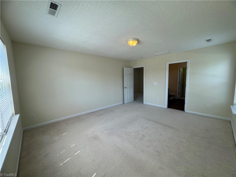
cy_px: 88
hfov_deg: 102.1
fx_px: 95
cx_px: 118
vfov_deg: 85.7
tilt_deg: -5.8
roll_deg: +1.2
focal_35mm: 14
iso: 50
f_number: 2.2
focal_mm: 2.22
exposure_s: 1/120
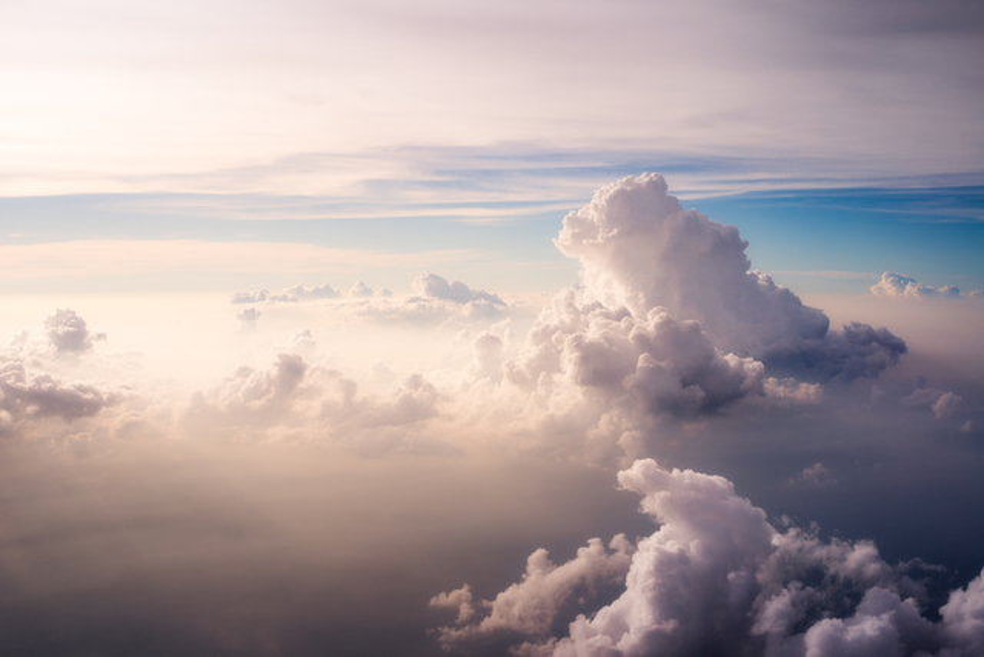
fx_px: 1367
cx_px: 492
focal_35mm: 50
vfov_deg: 27.0
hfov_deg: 39.6
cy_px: 328
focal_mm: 50
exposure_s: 1/1250
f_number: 7.1
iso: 100
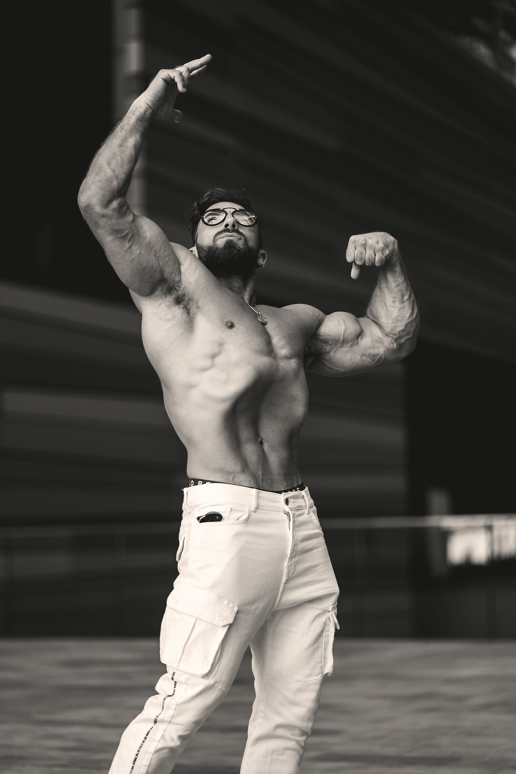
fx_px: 1827
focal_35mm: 85
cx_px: 258
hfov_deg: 16.1
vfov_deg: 23.9
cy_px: 387
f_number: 2
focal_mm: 85
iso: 100
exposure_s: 1/250
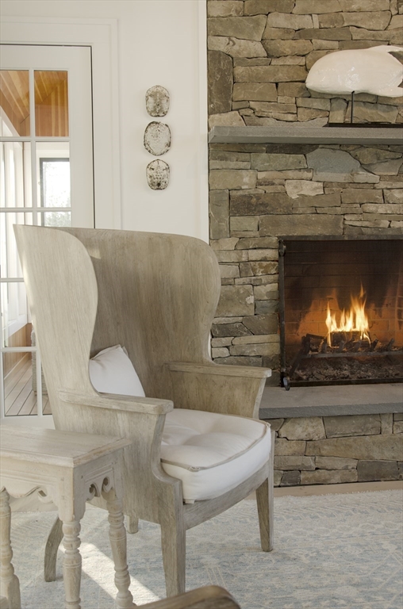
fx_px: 709
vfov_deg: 46.5
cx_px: 202
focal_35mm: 42
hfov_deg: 31.7
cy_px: 304
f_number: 6.3
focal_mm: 28
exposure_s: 1/13
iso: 100
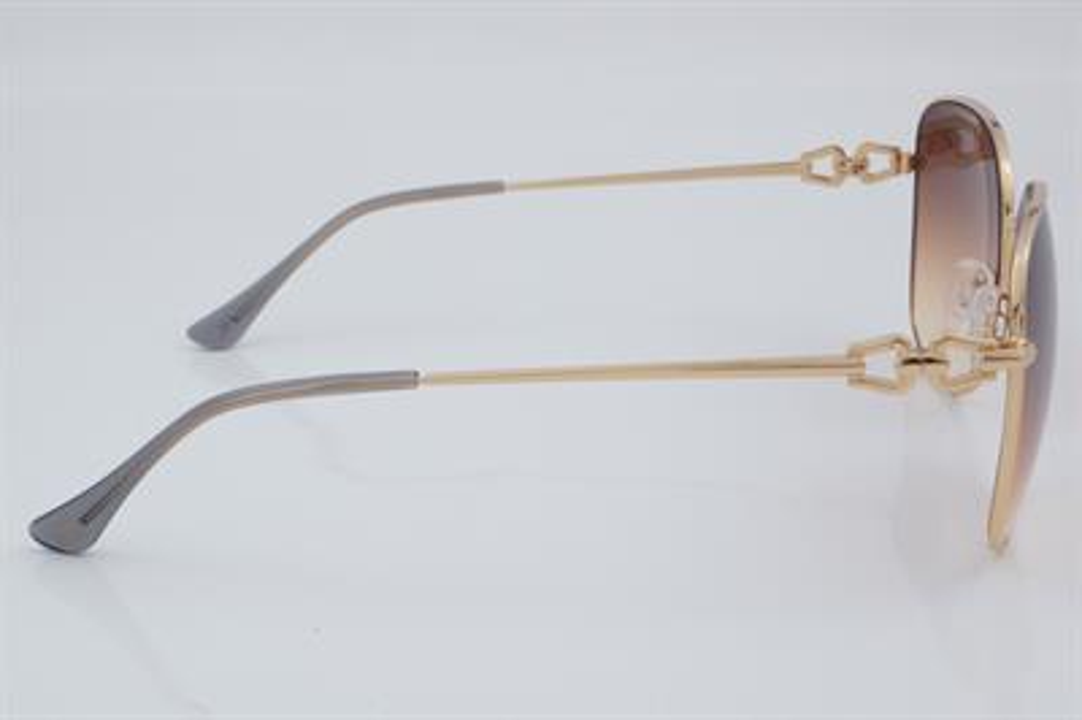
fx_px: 2252
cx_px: 541
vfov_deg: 18.2
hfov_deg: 27.0
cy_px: 360
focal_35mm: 75
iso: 100
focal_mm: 50
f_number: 32
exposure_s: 1/4
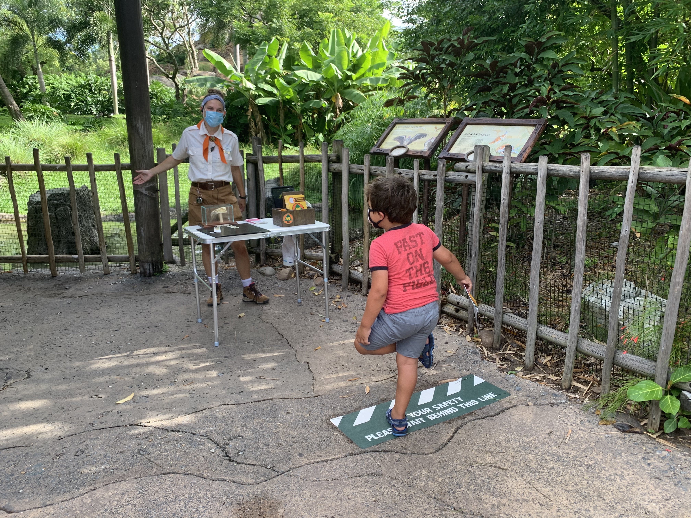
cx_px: 346
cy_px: 259
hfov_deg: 67.3
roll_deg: +0.0
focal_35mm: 26
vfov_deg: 53.1
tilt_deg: -13.5
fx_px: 519
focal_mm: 4.25
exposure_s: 1/166
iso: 25
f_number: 1.8
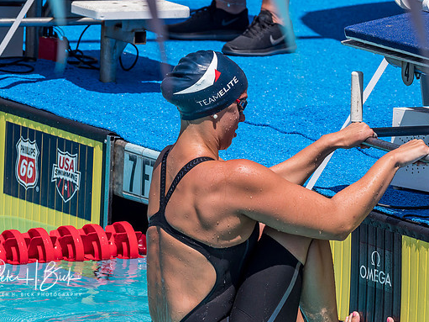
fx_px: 9094
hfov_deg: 2.7
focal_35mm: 734
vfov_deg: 2.0
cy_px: 141
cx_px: 205
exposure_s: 1/1600
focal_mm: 300
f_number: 7.1
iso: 250
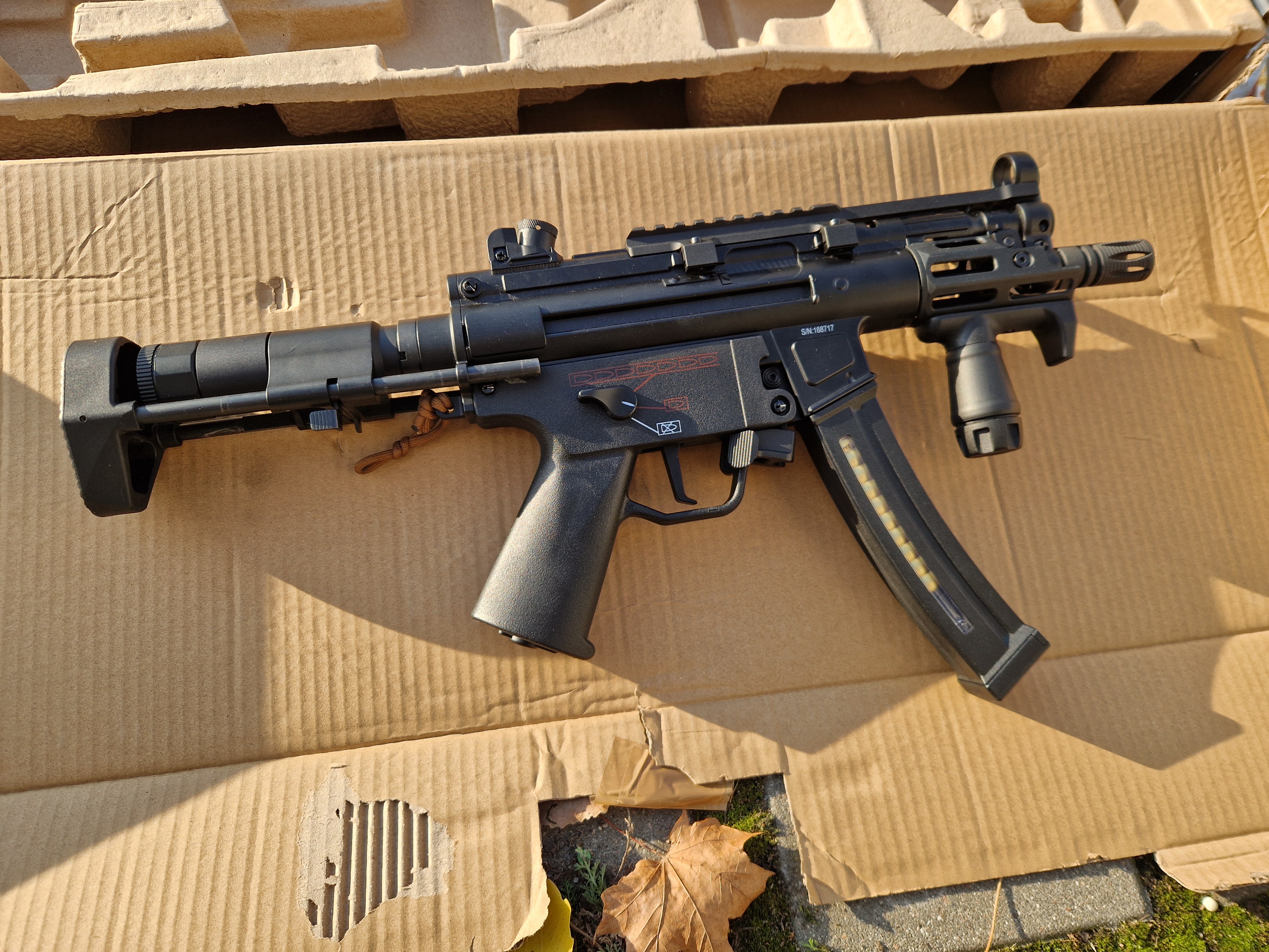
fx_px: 843
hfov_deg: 73.9
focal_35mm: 23
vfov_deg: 58.9
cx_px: 634
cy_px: 476
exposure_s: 1/400
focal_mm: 5.4
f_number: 1.8
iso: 50
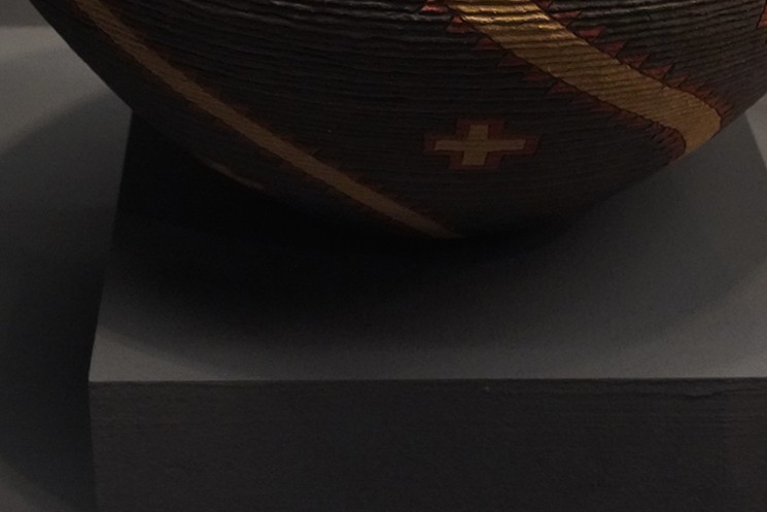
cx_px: 404
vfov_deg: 13.2
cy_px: -3
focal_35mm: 102
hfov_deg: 20.0
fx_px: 2173
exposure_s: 1/100
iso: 8000
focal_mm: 38
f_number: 8
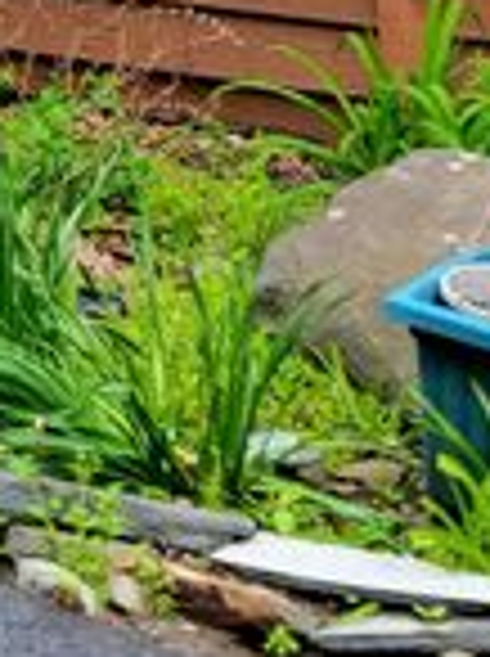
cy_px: -322
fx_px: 2253
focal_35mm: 119
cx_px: -481
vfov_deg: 15.3
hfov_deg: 11.3
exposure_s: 1/120
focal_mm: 5.4
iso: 80
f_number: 1.8
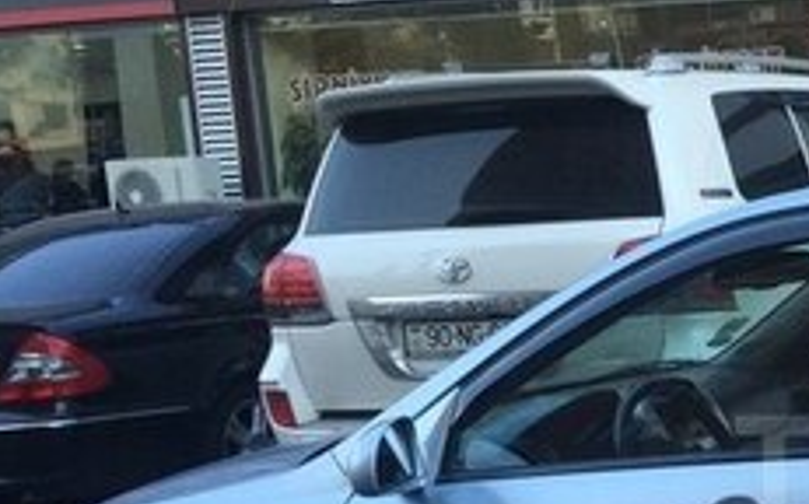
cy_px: 467
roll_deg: +3.9
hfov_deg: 21.1
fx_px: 1939
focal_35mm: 88
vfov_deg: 14.6
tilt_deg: -10.9
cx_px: 1093
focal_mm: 4.15
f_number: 2.2
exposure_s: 1/272
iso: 32
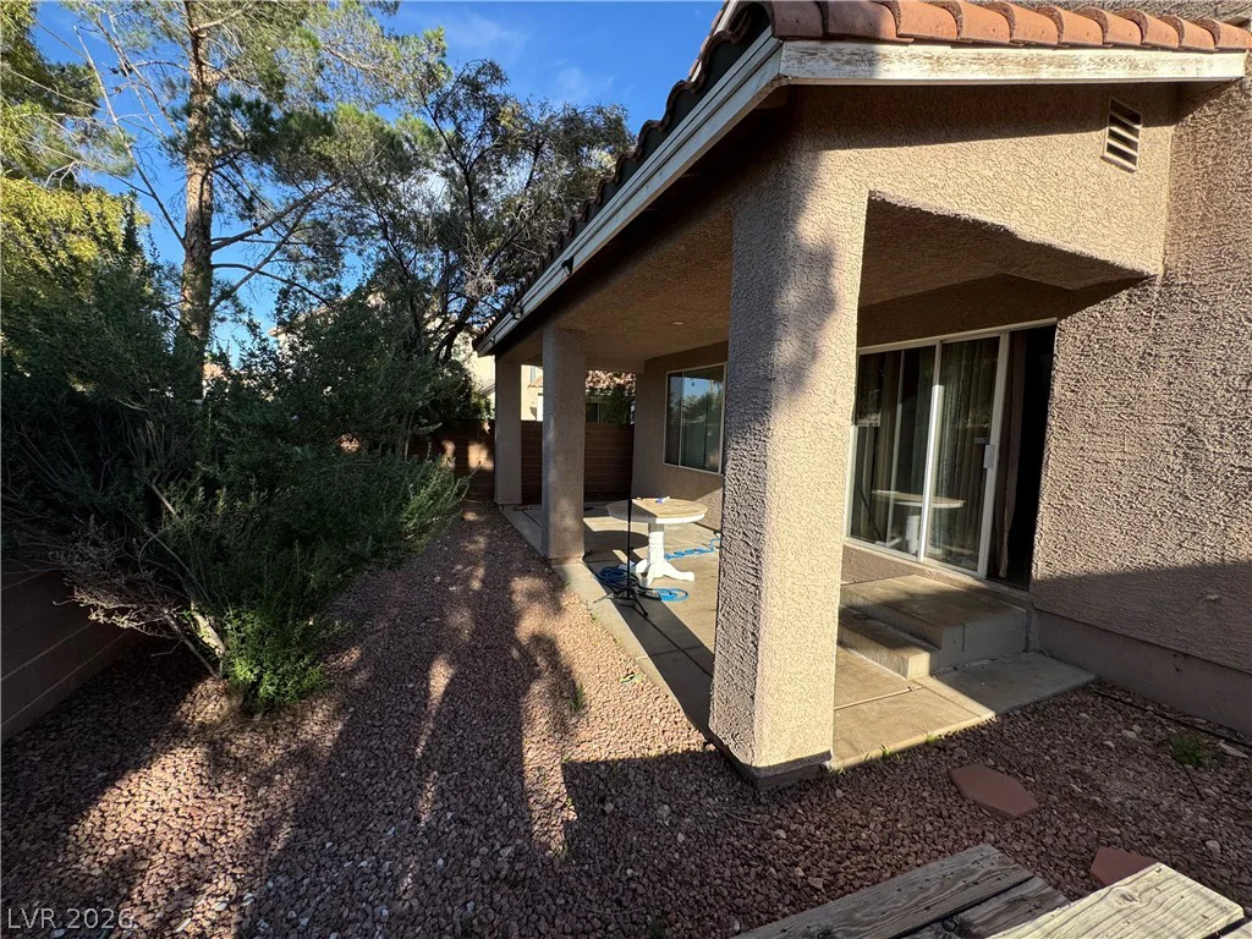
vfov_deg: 85.7
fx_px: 506
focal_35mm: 14
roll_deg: -1.9
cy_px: 470
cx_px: 626
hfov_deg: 102.1
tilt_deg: -3.0
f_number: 2.2
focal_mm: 2.22
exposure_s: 1/868
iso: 50
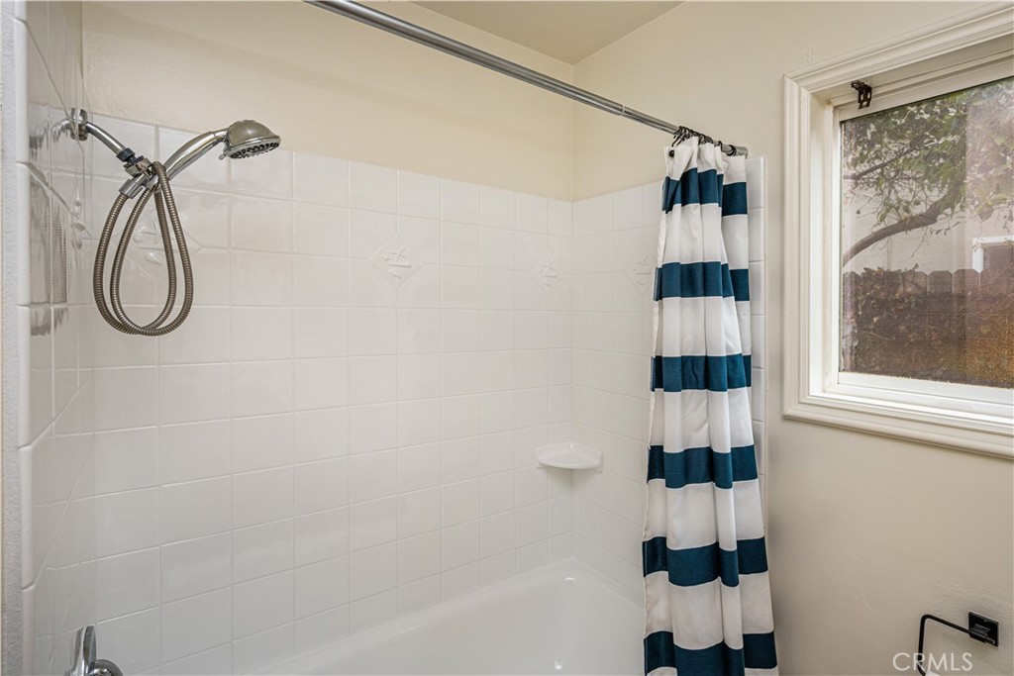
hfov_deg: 96.7
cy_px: 338
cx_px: 507
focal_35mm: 16
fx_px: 451
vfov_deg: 73.8
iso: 125
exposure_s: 1/100
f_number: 5.6
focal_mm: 16
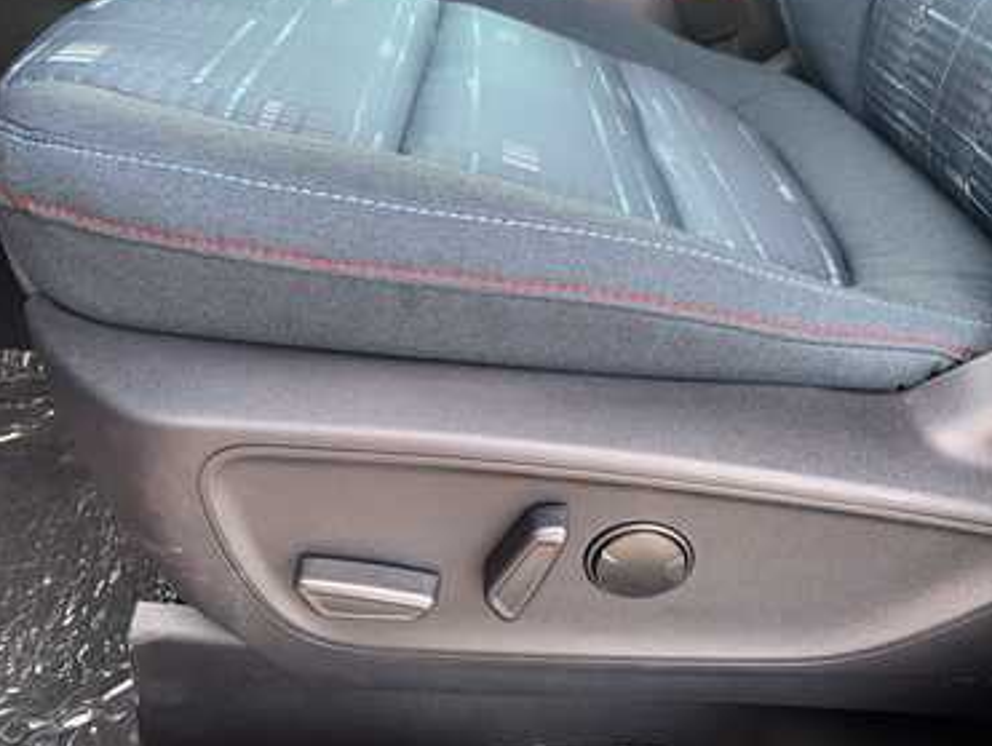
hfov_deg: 63.3
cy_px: 361
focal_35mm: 28
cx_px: 524
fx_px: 803
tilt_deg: -33.3
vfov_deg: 49.8
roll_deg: -5.1
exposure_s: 1/64
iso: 100
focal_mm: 4.25
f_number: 1.8
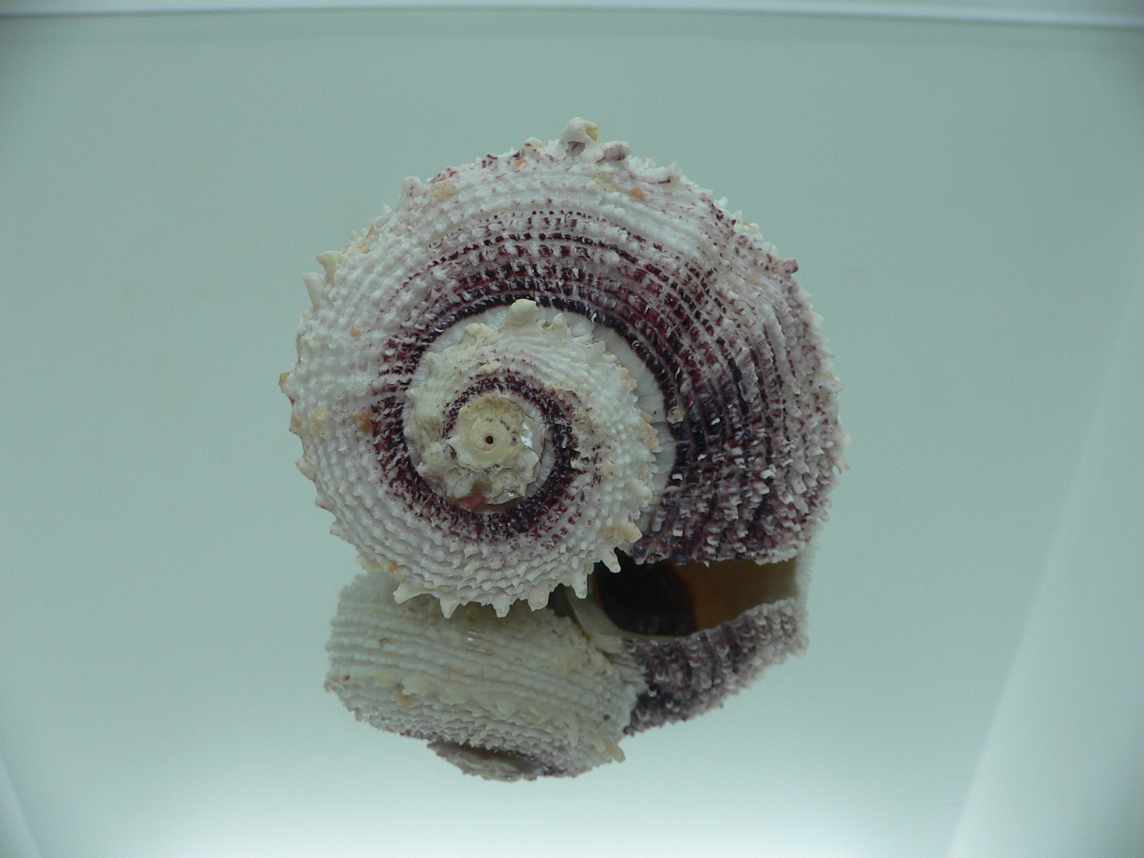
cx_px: 572
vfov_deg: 40.7
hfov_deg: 52.6
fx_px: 1157
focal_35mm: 35
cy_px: 429
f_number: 2.8
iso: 80
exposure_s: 1/60
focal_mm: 4.6
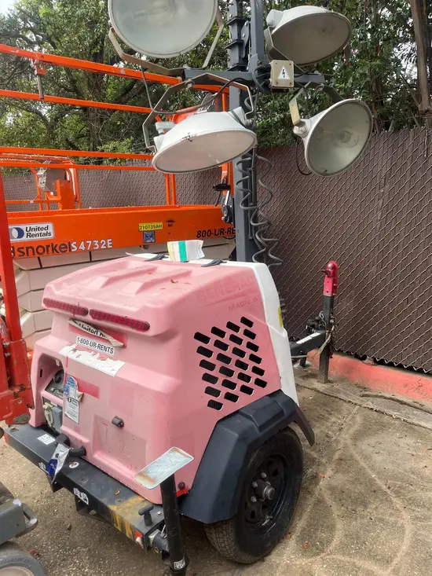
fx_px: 433
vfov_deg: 67.3
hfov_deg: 53.1
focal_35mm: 26
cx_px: 216
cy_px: 288
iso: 50
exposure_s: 1/618
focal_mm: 5.1
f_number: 1.6
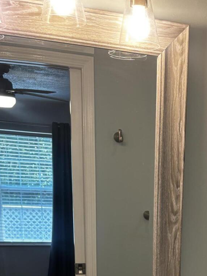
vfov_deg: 25.2
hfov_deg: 21.0
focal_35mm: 68
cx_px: 196
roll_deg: -1.9
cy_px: 345
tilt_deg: -15.6
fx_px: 542
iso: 80
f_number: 1.6
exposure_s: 1/60
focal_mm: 5.96
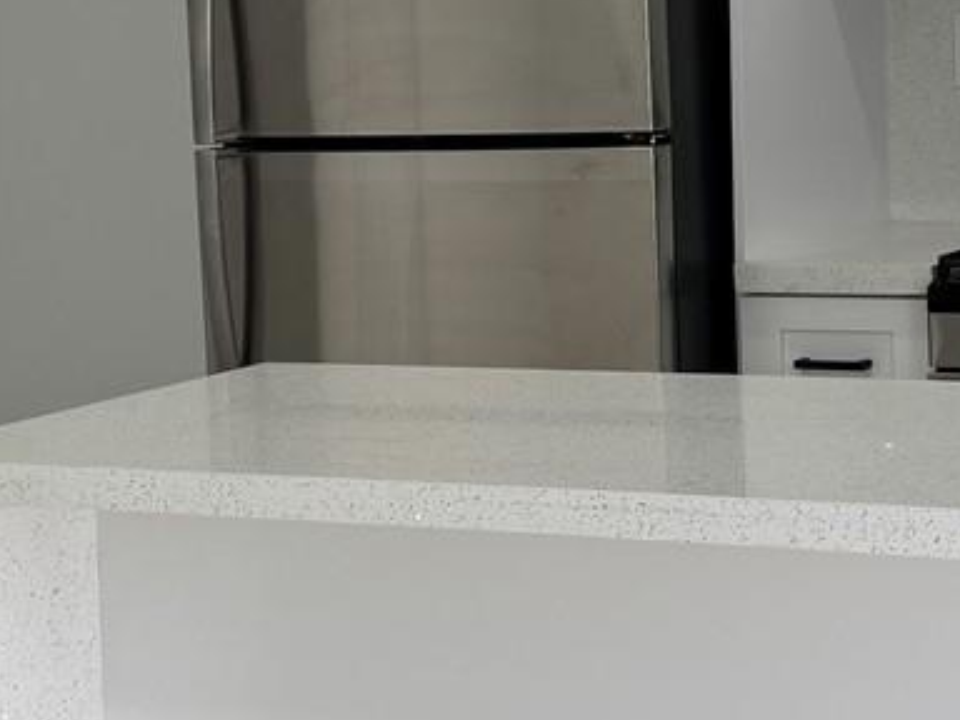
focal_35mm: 100
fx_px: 2773
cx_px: 670
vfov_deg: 14.8
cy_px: 240
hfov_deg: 19.6
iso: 64
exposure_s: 1/120
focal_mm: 6.76
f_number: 1.78
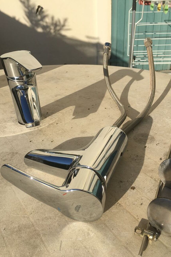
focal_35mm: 31
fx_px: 221
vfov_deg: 60.3
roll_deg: +3.0
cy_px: 128
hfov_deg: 42.3
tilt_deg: -29.6
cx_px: 88
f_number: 2.2
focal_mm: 4.15
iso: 25
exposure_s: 1/2747
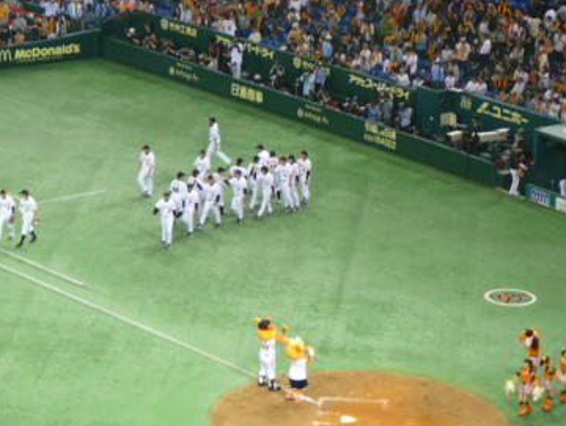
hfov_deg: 9.8
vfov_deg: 7.4
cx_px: 347
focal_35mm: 201
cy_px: 217
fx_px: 3291
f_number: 4
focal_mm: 23.9
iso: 200
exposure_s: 1/25
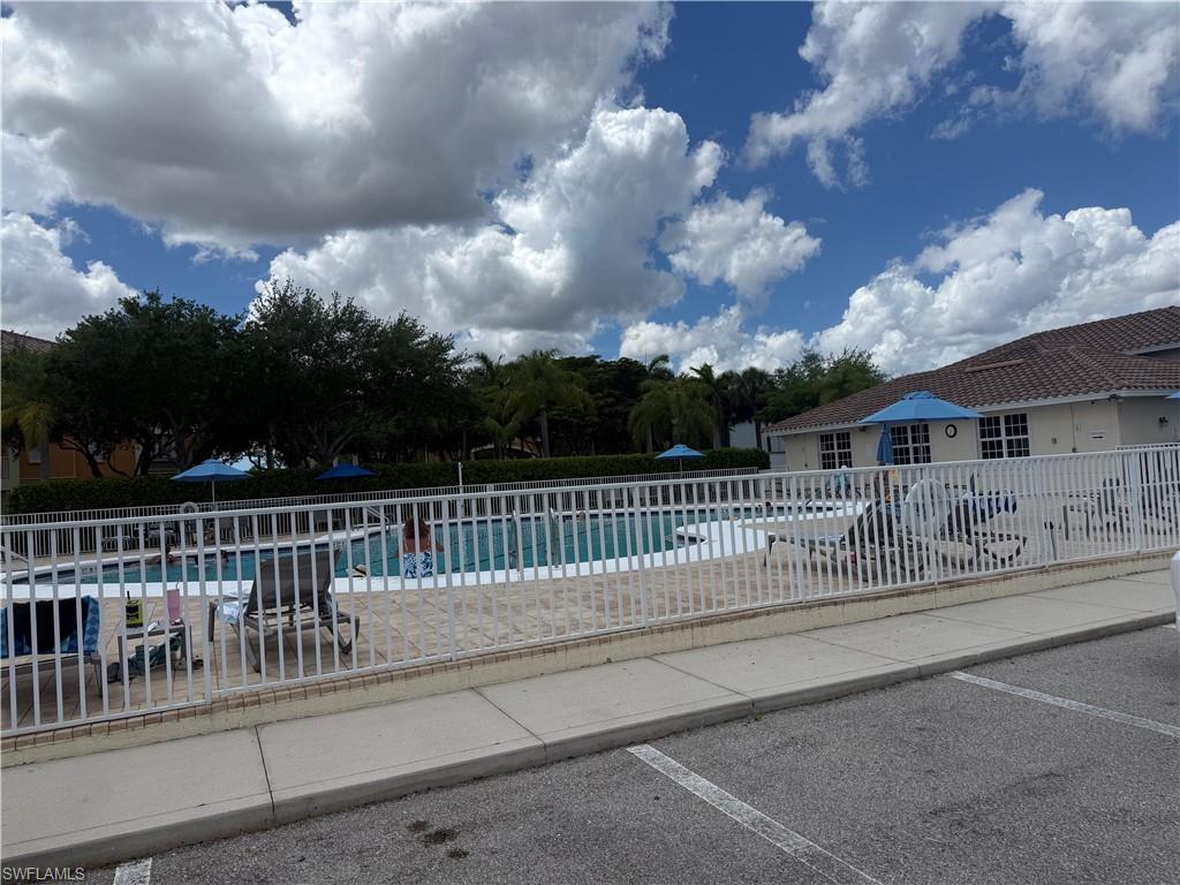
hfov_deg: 71.6
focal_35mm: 24
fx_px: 818
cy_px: 442
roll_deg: +3.1
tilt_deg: +0.6
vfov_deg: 56.8
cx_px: 590
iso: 80
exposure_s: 1/9091
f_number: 1.78
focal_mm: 6.76
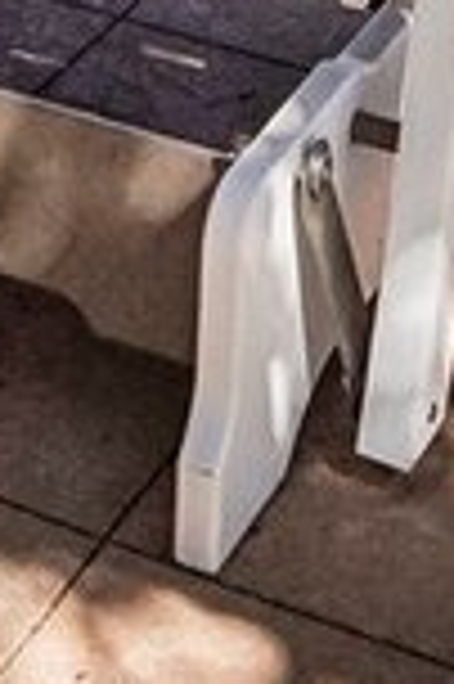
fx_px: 2825
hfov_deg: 9.2
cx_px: 121
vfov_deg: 9.8
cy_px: -1472
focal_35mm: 149
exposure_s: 1/800
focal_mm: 14
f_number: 8
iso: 400
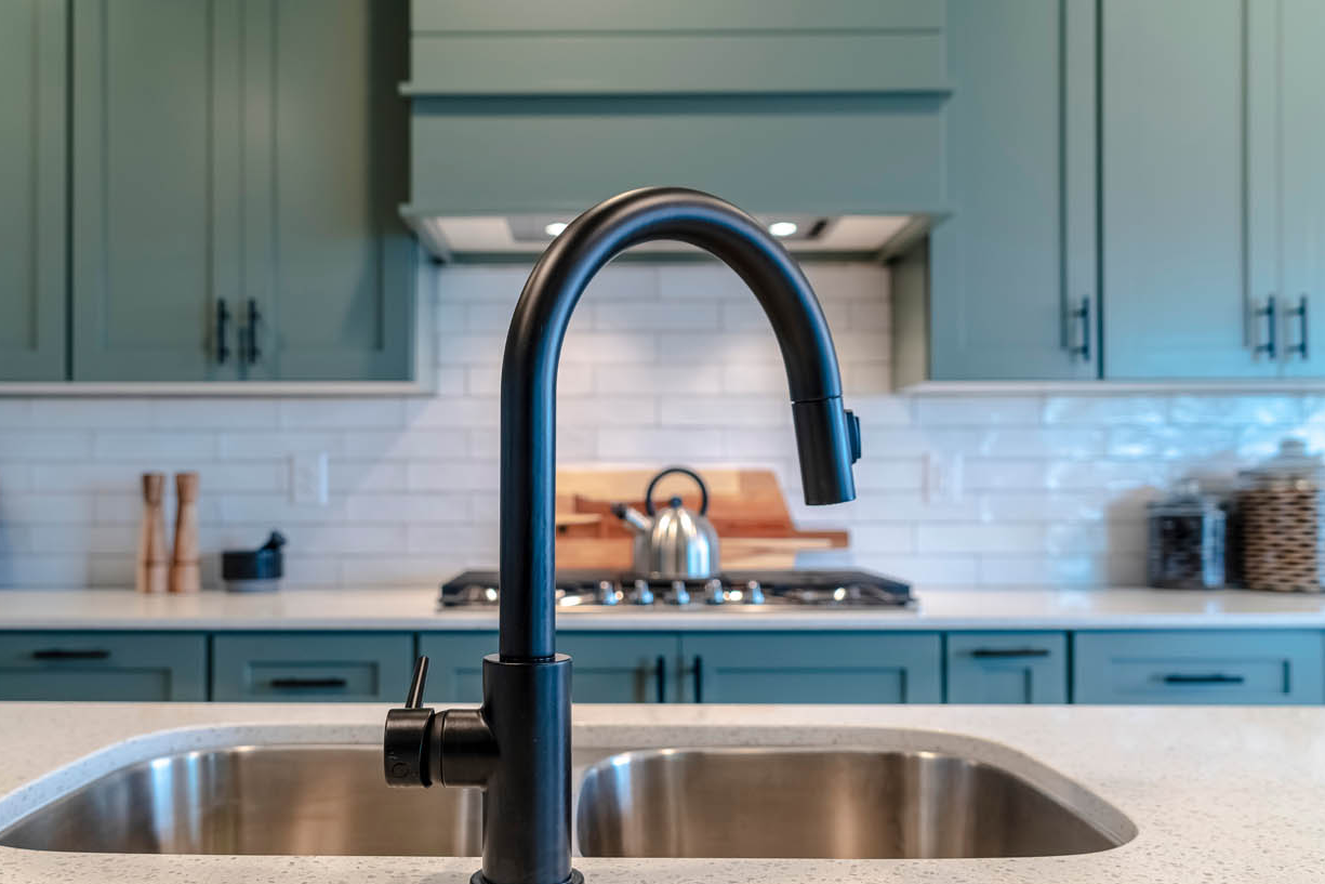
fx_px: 1178
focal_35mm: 32
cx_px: 588
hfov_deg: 58.6
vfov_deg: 41.1
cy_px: 479
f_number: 4.5
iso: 500
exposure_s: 1/30
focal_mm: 28
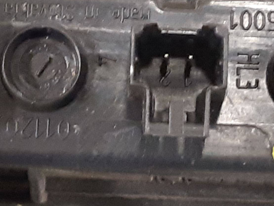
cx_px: 134
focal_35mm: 48
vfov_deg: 30.1
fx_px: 380
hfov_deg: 39.7
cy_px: 75
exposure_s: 1/25
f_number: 1.7
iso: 320
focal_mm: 3.93
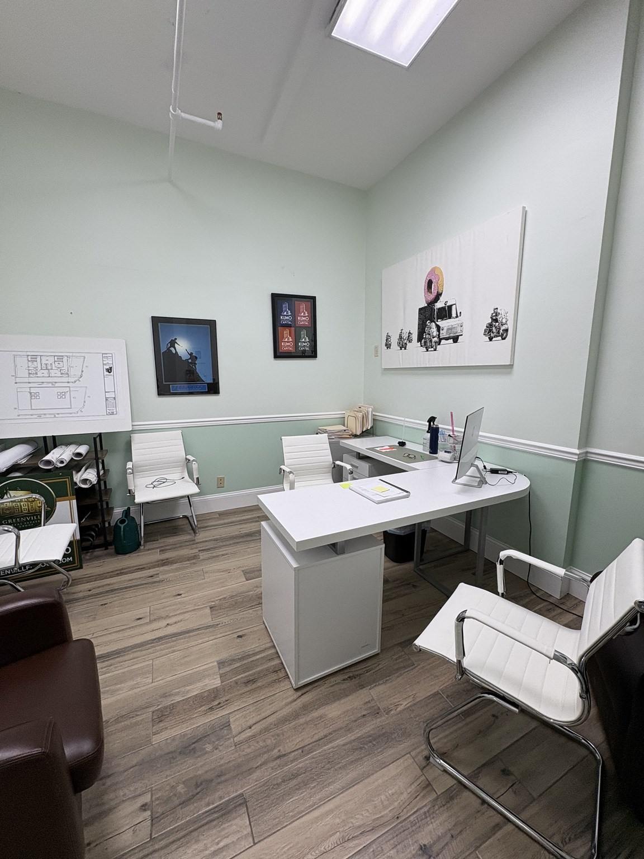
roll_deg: -2.1
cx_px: 322
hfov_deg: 85.7
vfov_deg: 102.1
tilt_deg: -7.3
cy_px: 430
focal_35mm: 14
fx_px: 347
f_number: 2.2
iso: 125
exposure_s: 1/120
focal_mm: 2.22
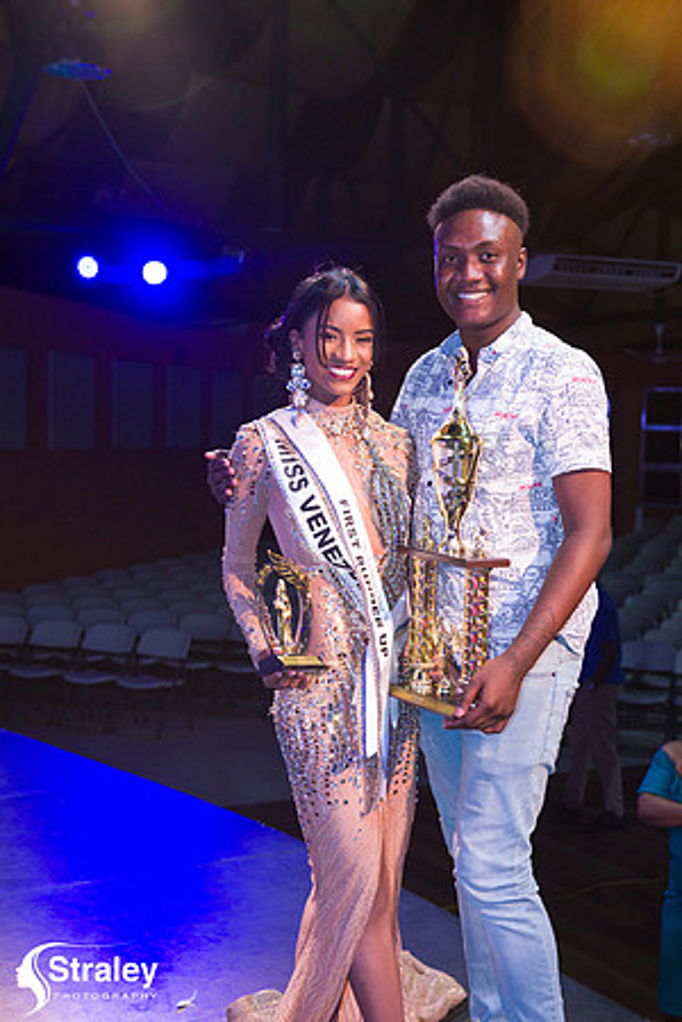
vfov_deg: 35.6
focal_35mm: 56
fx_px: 1591
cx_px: 341
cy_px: 511
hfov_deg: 24.2
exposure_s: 1/160
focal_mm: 56
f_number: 5
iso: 4000
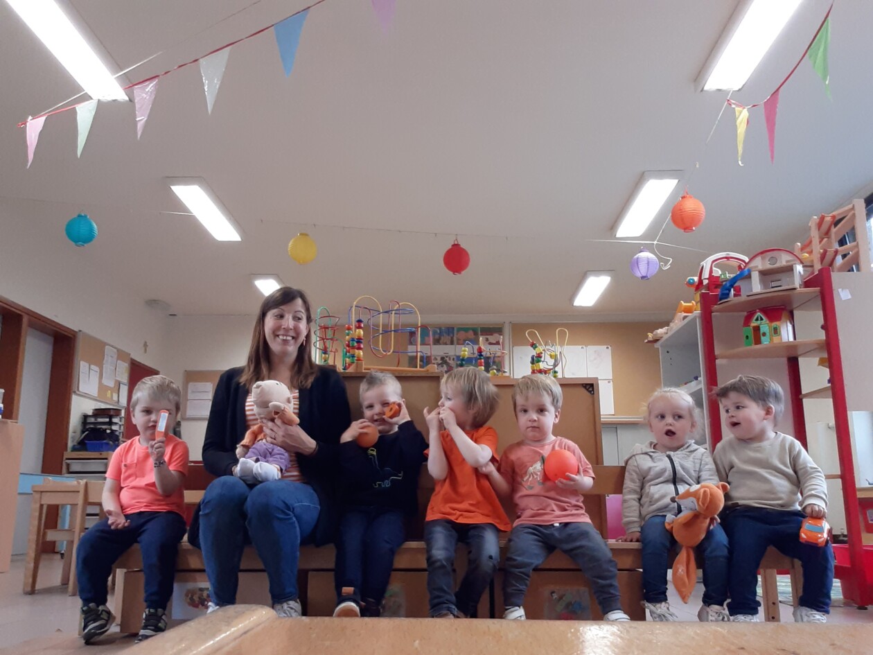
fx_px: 782
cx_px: 436
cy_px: 328
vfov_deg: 45.4
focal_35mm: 31
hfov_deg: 58.4
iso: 125
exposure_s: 1/50
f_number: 2
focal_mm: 2.61
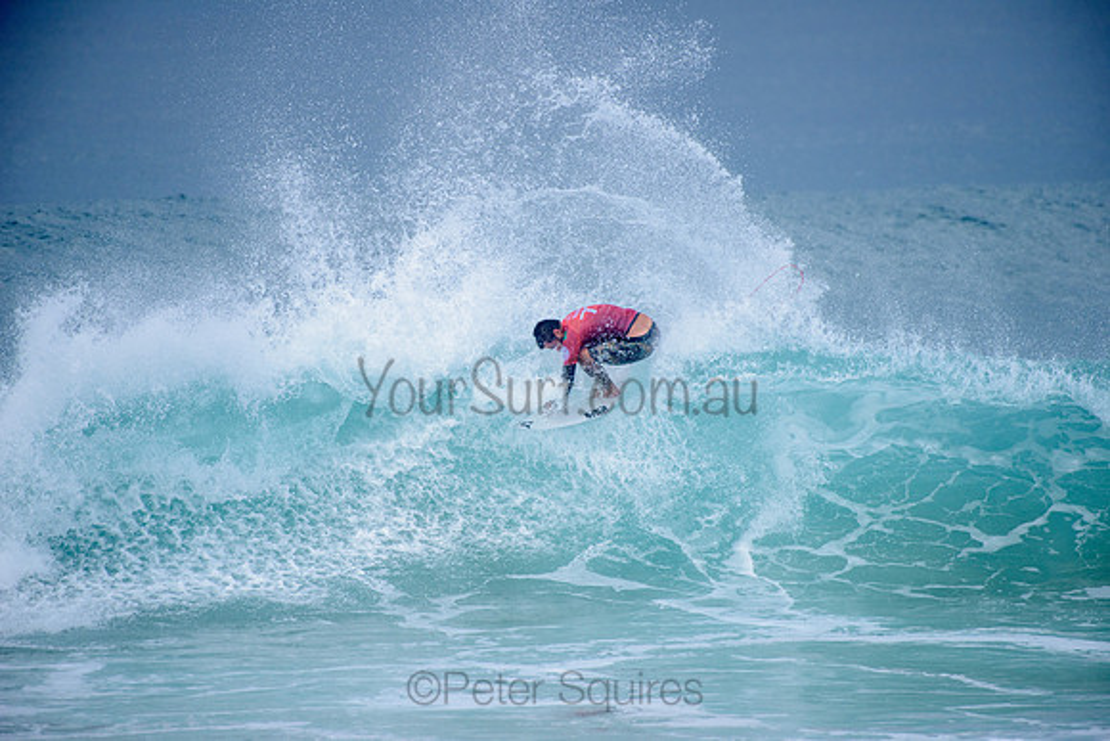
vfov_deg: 2.8
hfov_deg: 4.1
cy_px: 370
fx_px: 15420
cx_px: 555
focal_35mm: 500
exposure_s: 1/2000
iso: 250
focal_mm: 500
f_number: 5.6
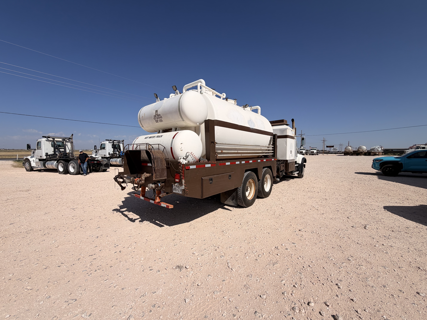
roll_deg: +2.2
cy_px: 160
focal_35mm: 14
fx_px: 173
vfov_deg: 85.7
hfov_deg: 102.1
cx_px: 214
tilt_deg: -3.8
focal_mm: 2.22
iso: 20
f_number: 2.2
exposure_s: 1/2320
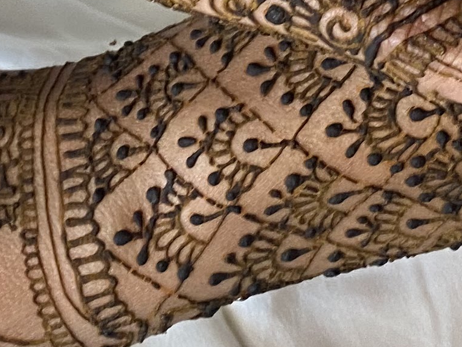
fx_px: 1829
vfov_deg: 10.4
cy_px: -206
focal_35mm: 137
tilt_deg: -42.6
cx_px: 199
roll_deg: +2.7
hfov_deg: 14.4
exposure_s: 1/60
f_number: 1.8
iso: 80
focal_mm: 4.25
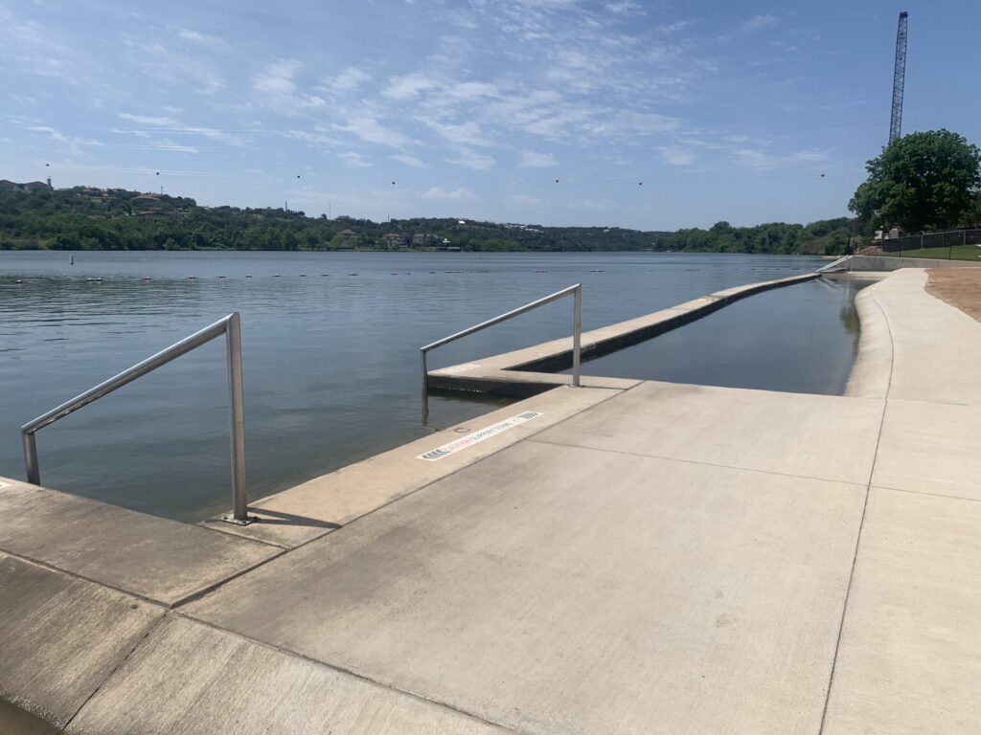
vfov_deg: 53.1
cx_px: 490
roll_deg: +0.4
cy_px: 368
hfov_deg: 67.3
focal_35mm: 26
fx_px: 737
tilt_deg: -9.0
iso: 25
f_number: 1.8
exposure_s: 1/5128
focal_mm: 4.25
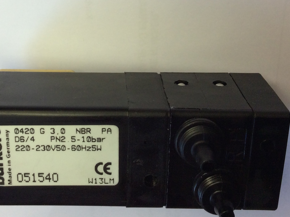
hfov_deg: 31.0
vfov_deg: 23.4
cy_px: 62
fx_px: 519
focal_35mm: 62
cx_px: 94
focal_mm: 3.3
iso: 40
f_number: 2.4
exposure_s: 1/100
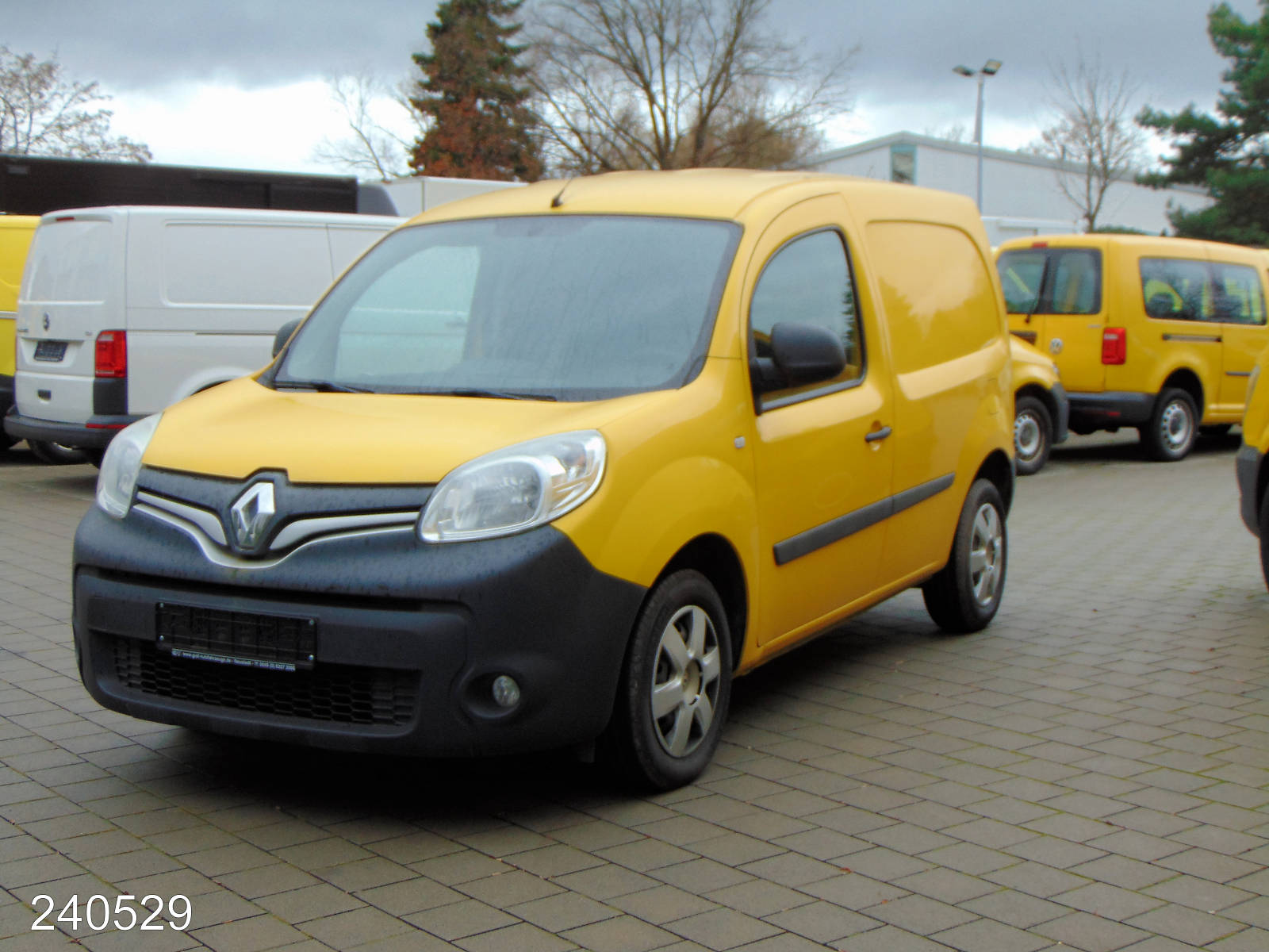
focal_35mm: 50
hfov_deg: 38.2
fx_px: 1833
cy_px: 476
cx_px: 634
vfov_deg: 29.1
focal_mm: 9
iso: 80
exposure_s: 1/50
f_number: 3.5
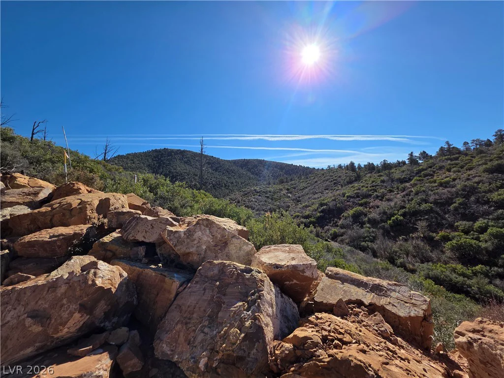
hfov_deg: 106.2
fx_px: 189
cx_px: 252
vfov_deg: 89.9
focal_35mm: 13
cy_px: 189
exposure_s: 1/2404
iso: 40
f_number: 1.9
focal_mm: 2.2
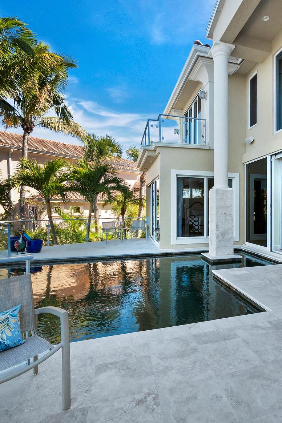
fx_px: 235
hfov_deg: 58.8
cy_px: 212
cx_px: 210
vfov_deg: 84.0
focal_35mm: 20
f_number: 10
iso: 400
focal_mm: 7
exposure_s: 1/160
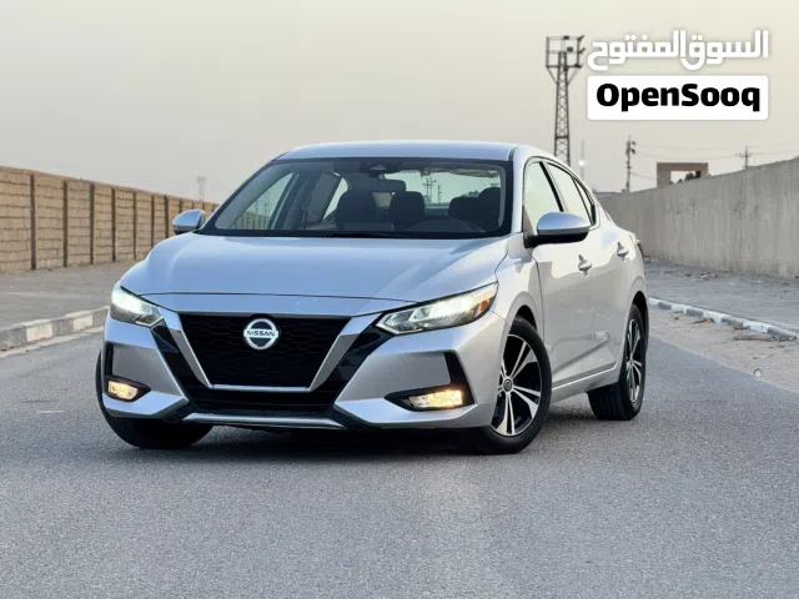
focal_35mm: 120
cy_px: 300
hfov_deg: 16.4
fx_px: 2770
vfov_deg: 12.3
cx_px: 400
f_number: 2.8
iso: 50
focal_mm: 15.66
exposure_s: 1/119
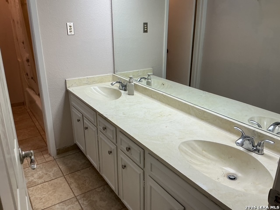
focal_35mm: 29
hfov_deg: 61.7
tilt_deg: -19.8
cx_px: 140
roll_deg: -0.3
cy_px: 105
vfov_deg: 48.2
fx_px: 235
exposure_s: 1/60
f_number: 1.8
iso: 40
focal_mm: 3
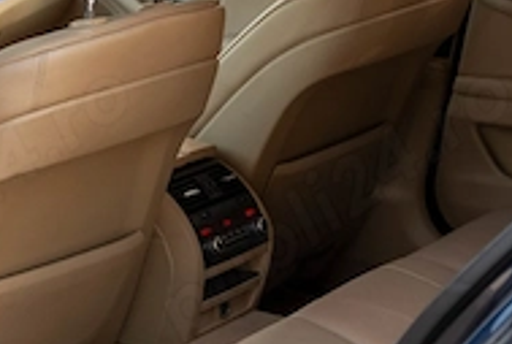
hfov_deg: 15.3
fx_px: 1896
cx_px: 144
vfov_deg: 10.4
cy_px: 167
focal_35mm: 133
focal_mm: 42
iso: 800
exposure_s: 1/400
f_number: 2.8
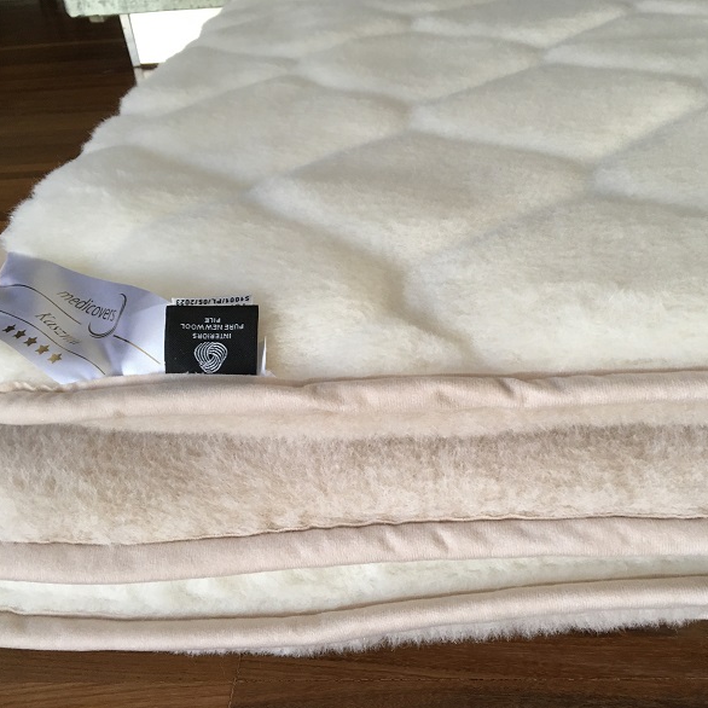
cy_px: 353
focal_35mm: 35
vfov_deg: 47.2
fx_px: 810
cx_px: 382
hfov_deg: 47.2
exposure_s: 1/33
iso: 125
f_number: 2.2
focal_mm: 4.15
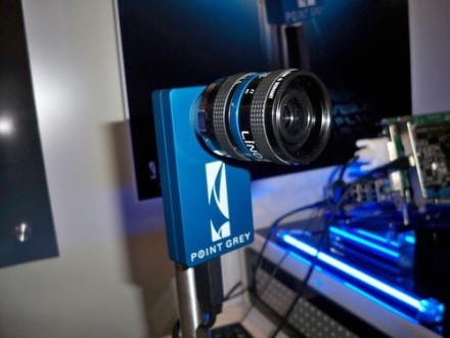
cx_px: 225
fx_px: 455
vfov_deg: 40.7
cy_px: 169
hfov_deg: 52.6
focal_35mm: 35
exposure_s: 1/60
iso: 200
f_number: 3.1
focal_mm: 6.3
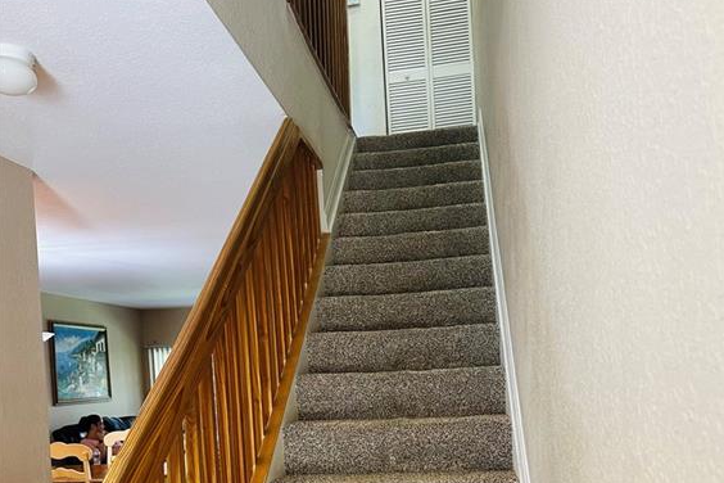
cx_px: 366
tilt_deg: -1.4
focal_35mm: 34
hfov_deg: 55.8
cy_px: 393
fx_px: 684
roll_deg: +2.5
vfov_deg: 37.4
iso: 320
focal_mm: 6.86
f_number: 1.78
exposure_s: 1/60
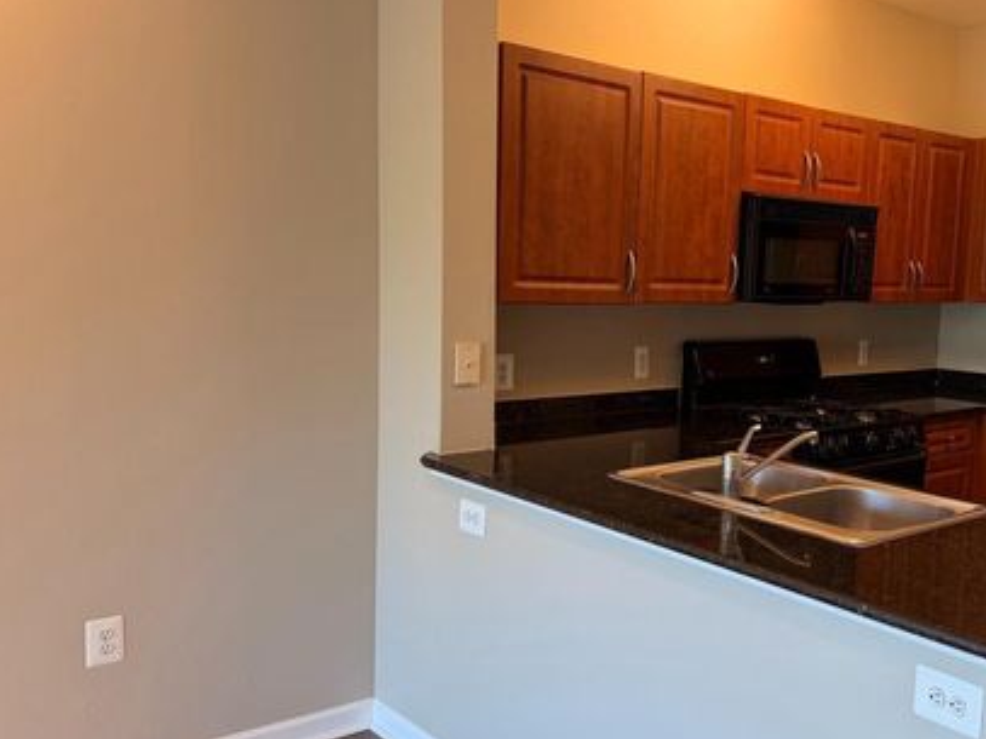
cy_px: 370
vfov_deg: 40.7
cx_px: 666
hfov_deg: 51.6
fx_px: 997
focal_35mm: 35
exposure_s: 1/60
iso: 125
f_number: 1.78
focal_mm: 6.76
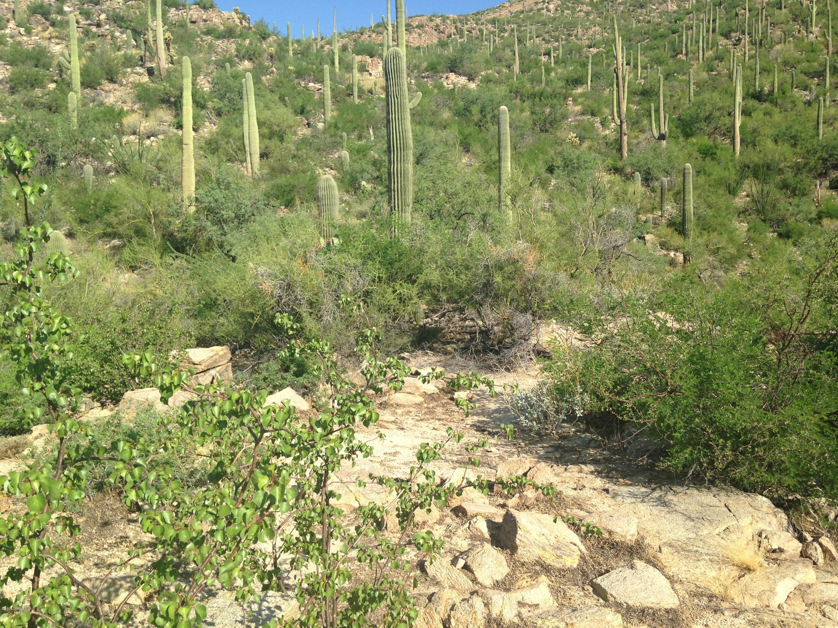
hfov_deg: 55.4
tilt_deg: -5.1
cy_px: 314
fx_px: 799
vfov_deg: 42.9
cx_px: 419
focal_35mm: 33
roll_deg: +0.9
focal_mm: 4.12
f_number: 2.4
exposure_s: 1/1153
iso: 50
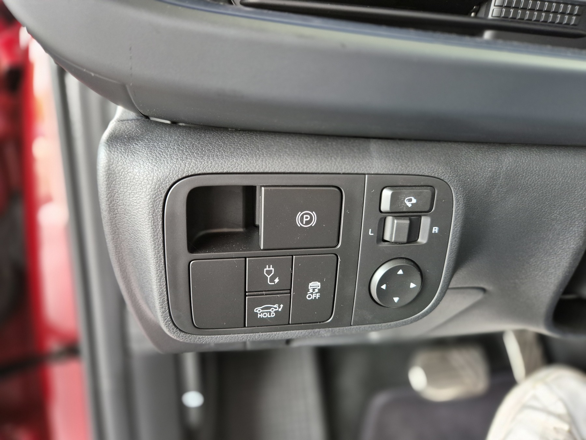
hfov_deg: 73.9
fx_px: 389
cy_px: 220
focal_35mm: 23
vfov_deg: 58.9
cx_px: 293
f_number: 1.8
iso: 640
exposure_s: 1/100
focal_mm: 5.4
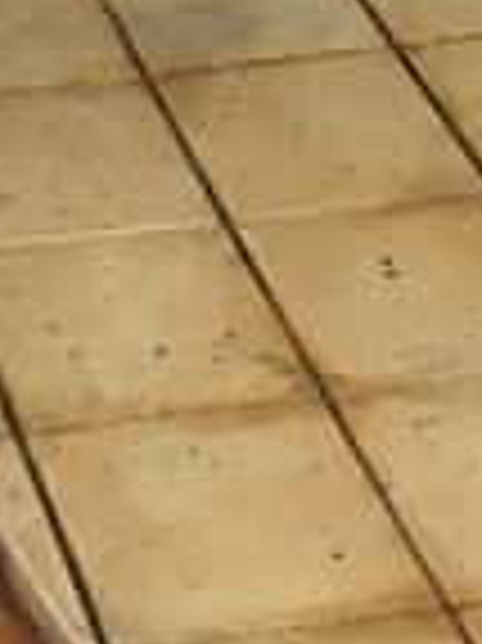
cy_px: -563
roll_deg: +0.6
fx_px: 3012
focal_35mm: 162
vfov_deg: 11.3
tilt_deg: -20.4
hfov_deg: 8.9
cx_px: -239
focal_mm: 4.15
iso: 400
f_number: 2.2
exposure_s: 1/17
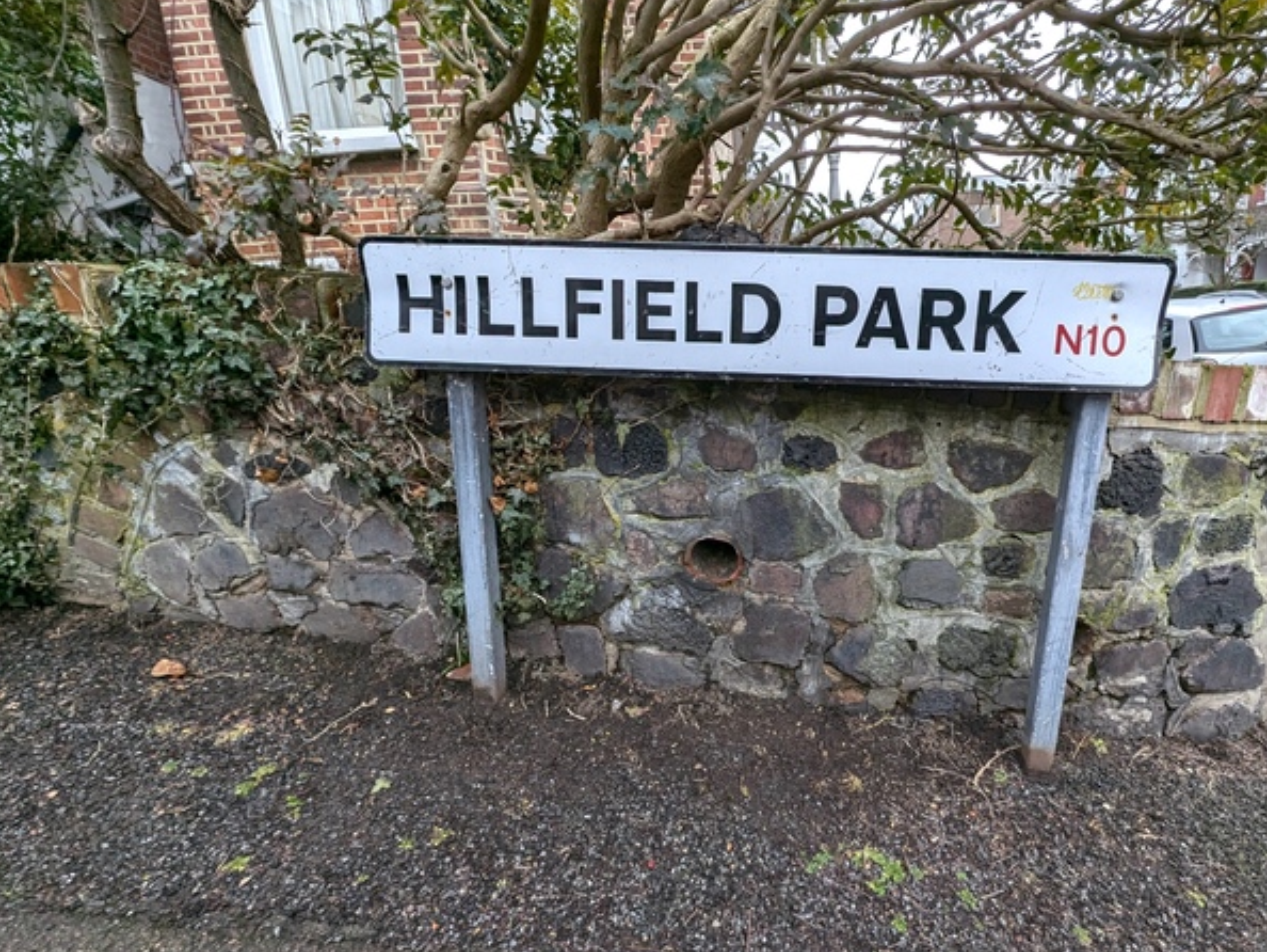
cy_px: 504
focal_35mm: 16
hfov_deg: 93.3
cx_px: 755
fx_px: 586
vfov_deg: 78.1
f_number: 2.2
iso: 58
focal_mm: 1.95
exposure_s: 1/83.8
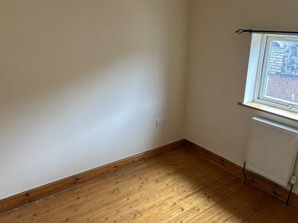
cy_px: 121
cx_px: 183
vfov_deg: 46.7
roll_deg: -1.7
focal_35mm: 30
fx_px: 258
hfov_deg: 59.4
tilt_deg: -19.4
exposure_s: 1/100
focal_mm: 2.22
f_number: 2.2
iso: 125
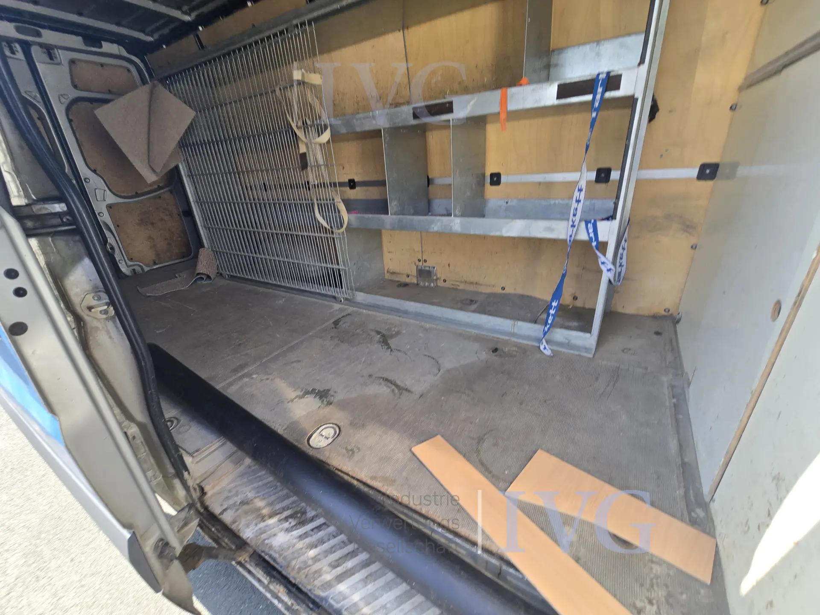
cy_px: 308
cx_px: 410
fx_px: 308
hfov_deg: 106.2
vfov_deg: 89.9
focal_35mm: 13
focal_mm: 2.2
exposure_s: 1/265
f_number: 2.2
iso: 50
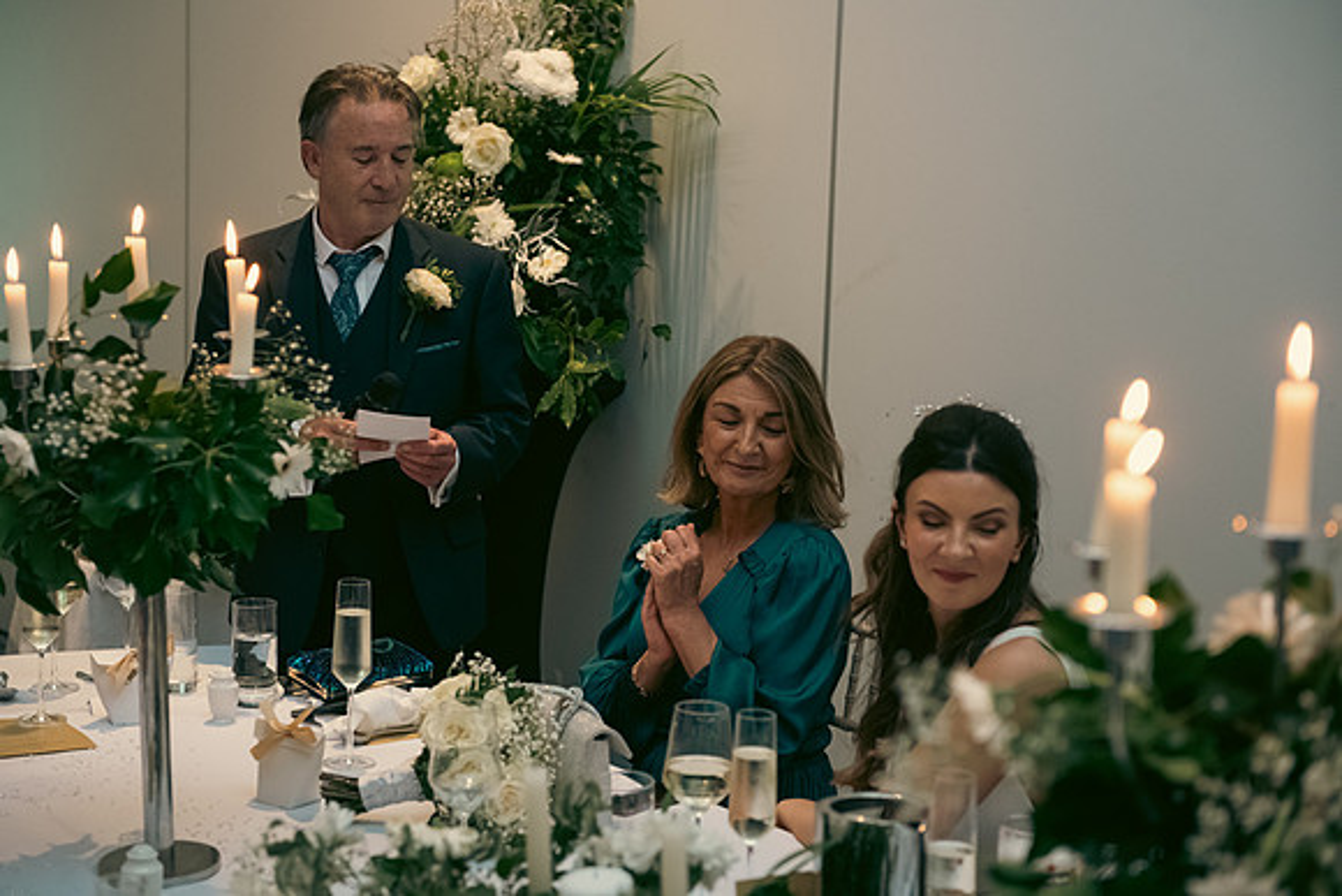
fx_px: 2461
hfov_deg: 30.5
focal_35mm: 66
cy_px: 448
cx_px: 671
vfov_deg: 20.6
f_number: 3.5
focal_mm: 66
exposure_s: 1/160
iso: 2000
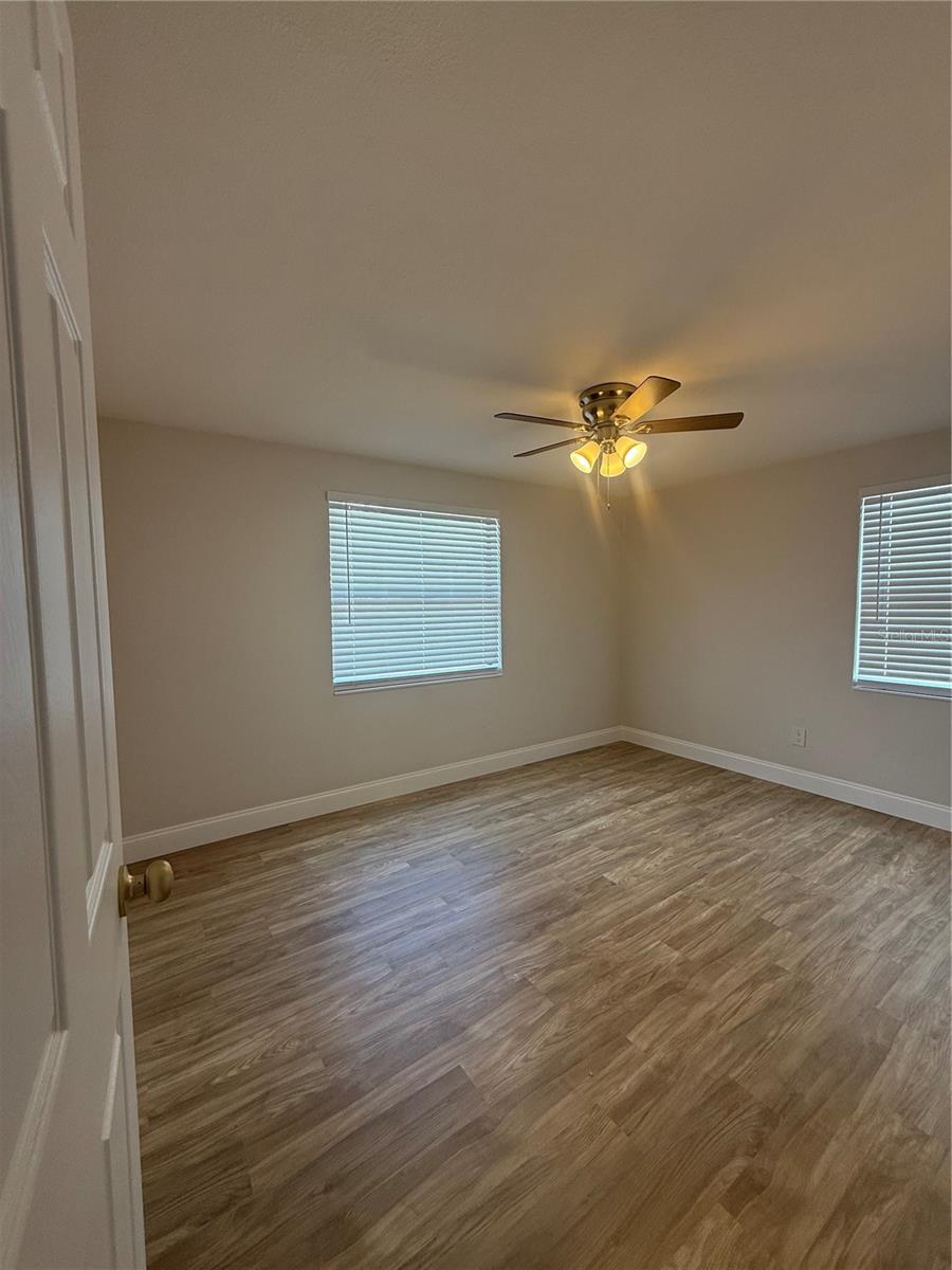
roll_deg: -0.1
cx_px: 476
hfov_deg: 85.7
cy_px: 635
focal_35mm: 14
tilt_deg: -2.8
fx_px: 513
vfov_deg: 102.1
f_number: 2.2
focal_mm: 2.22
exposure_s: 1/120
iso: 80
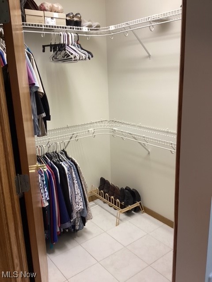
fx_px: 253
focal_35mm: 31
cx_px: 106
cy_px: 141
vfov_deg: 58.4
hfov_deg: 45.4
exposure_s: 1/60
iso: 160
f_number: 2.4
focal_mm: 3.3
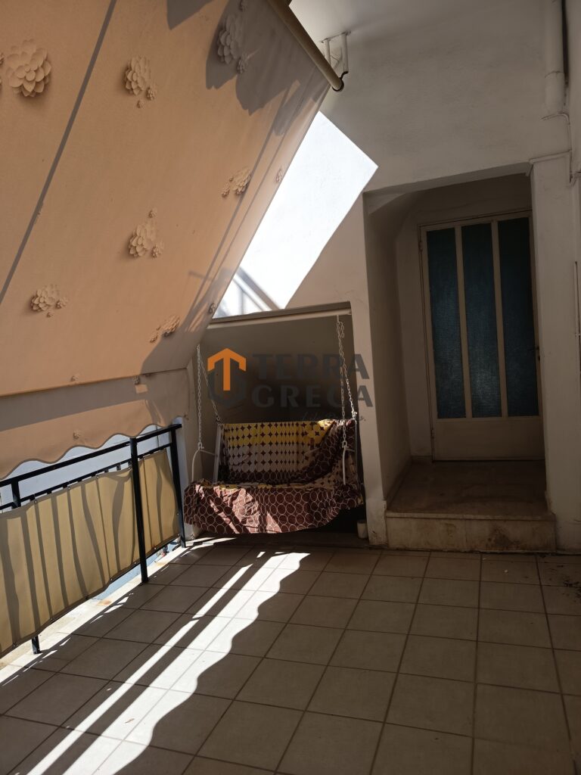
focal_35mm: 24
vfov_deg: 71.6
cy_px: 388
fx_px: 537
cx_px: 290
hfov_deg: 56.8
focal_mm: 5.27
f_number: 1.7
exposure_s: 1/391
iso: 50
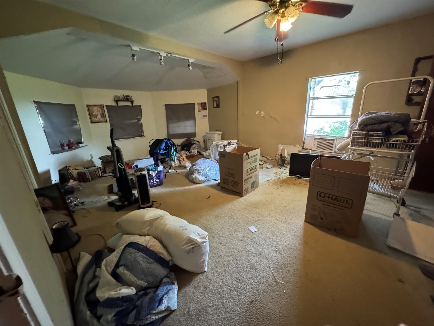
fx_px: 176
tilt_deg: -16.9
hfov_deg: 102.1
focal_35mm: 14
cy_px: 163
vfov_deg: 85.7
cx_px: 217
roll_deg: +1.4
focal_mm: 2.22
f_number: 2.2
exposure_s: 1/60
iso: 1250
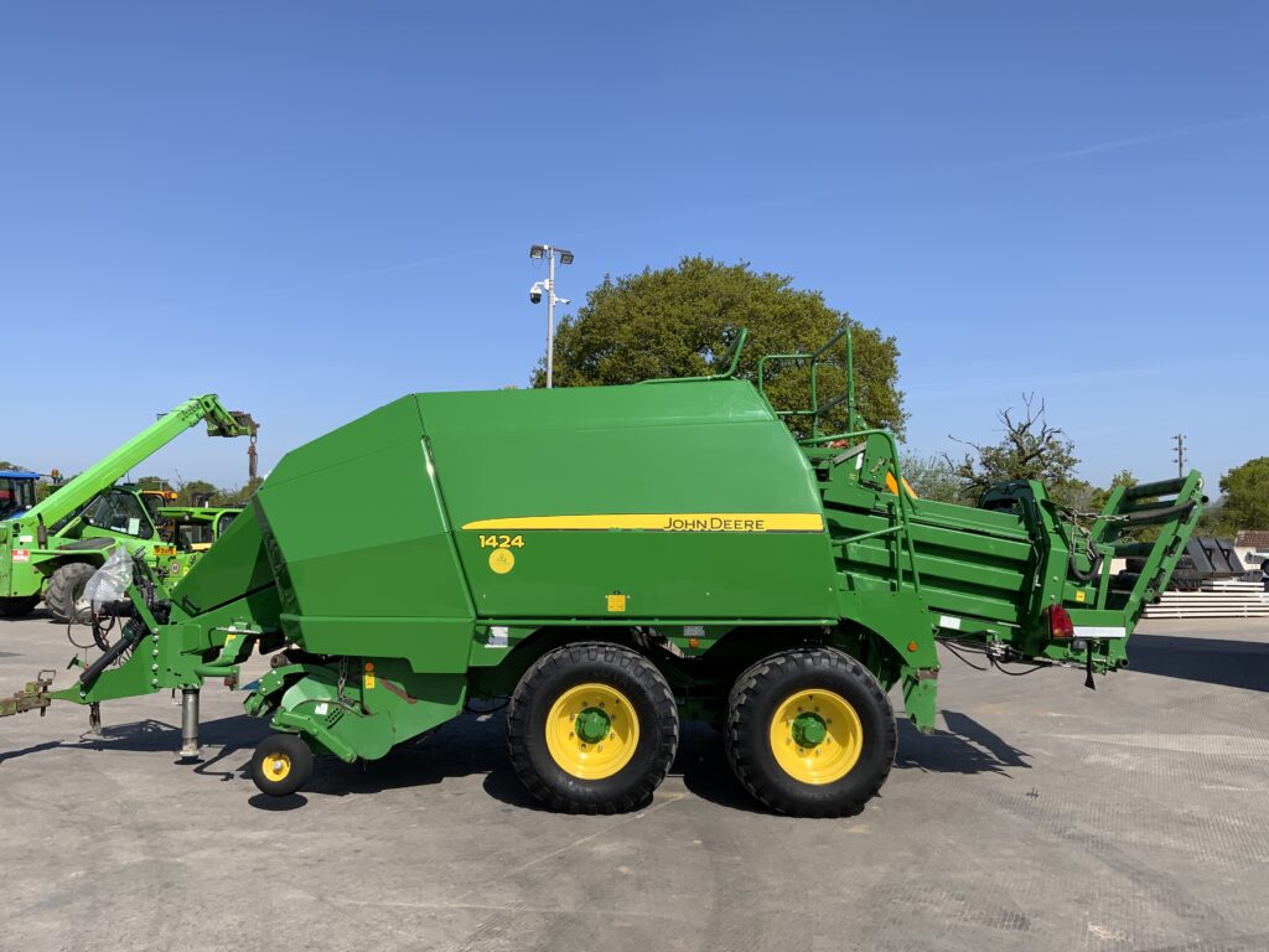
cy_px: 476
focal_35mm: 29
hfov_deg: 61.7
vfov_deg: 48.2
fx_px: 1063
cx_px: 634
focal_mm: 3
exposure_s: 1/2058
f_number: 1.8
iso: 16
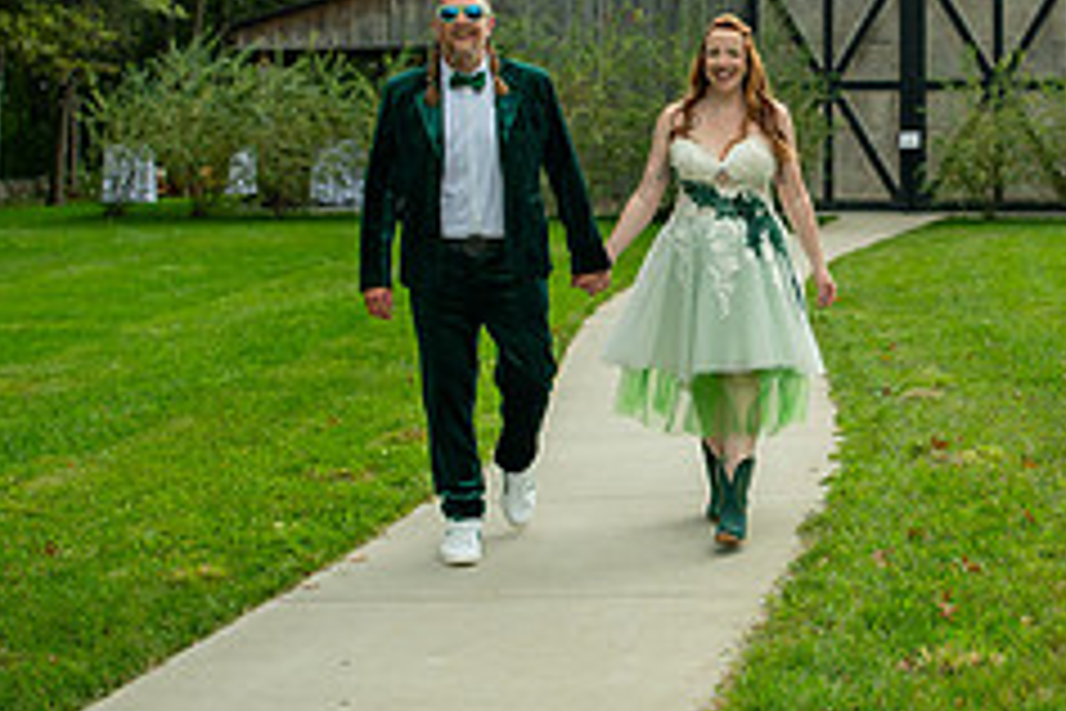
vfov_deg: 19.5
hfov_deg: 28.9
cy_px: 148
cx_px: 760
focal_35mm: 69
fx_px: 2043
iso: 400
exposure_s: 1/3200
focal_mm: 26
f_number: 2.8
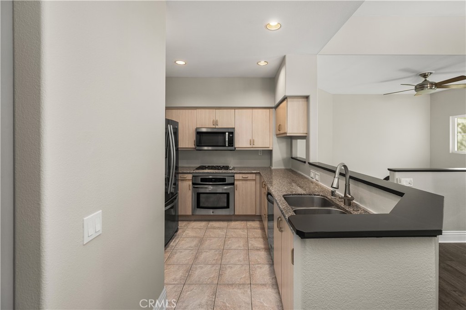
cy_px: 155
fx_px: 181
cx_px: 233
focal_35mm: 14
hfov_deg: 104.3
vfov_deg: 81.2
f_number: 5.6
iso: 80
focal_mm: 14
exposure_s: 1/5
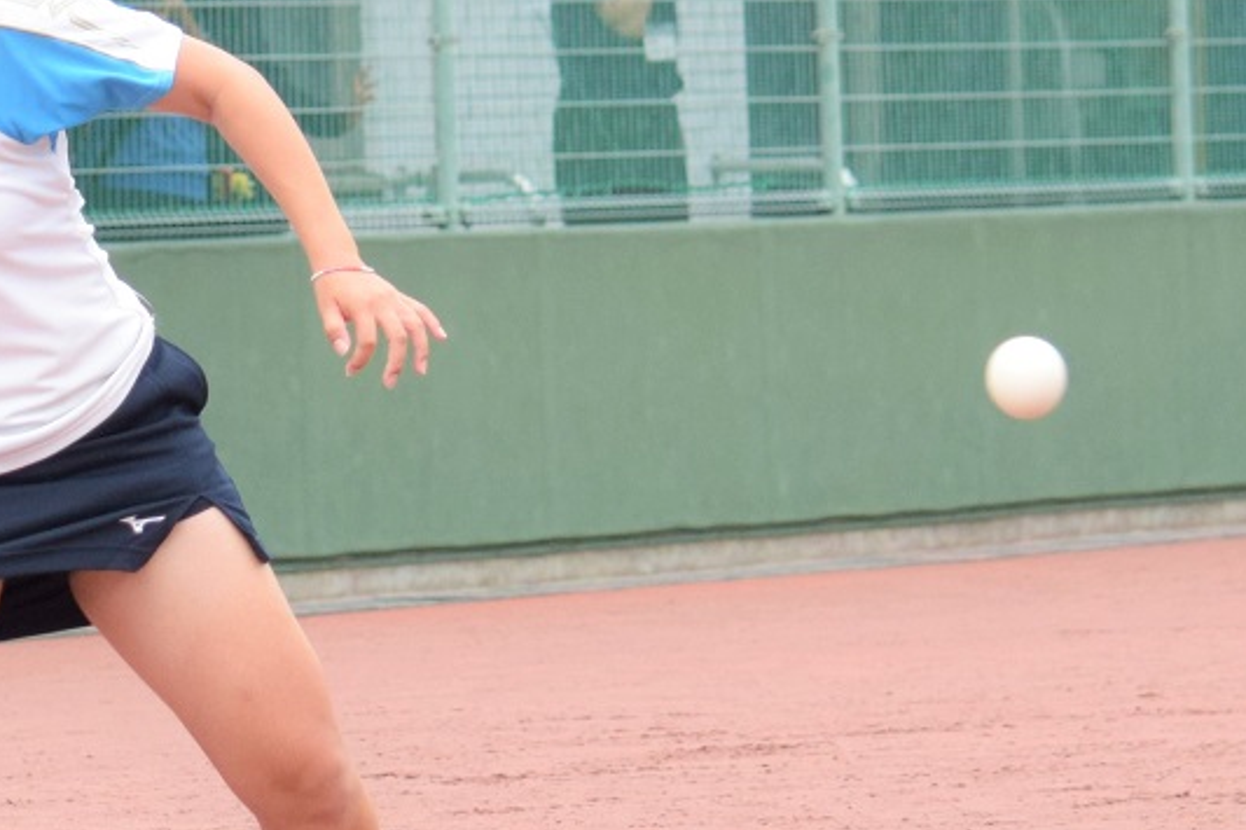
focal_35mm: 225
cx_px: 145
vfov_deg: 6.1
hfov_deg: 9.1
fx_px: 7785
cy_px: 433
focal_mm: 80
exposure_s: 1/1600
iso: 640
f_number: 4.5
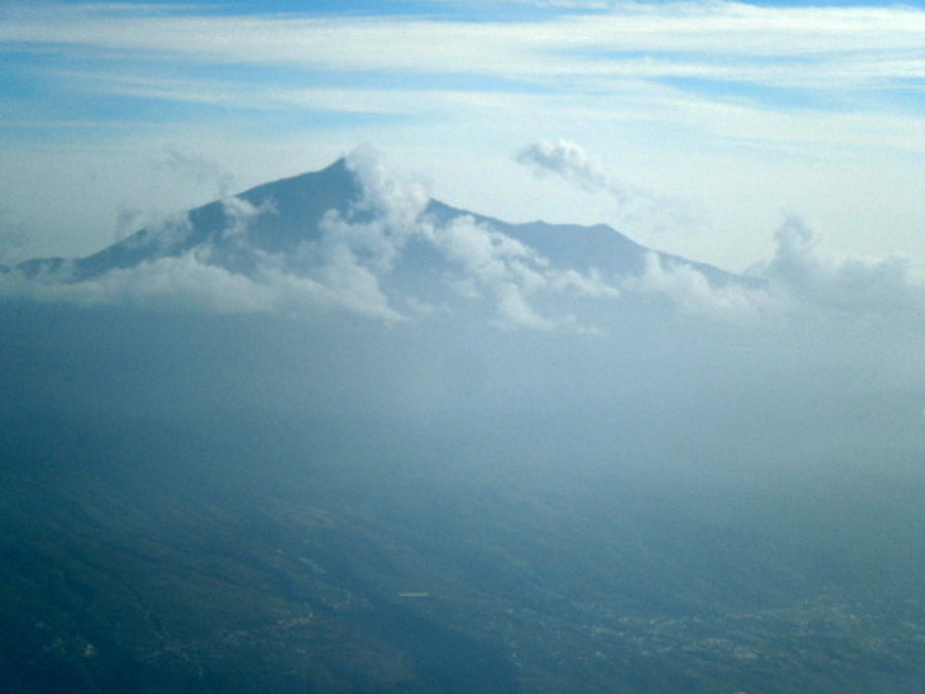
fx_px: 2833
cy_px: 347
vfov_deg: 14.0
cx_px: 462
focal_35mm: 106
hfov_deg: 18.5
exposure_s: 1/250
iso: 100
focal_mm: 19.1
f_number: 9.4
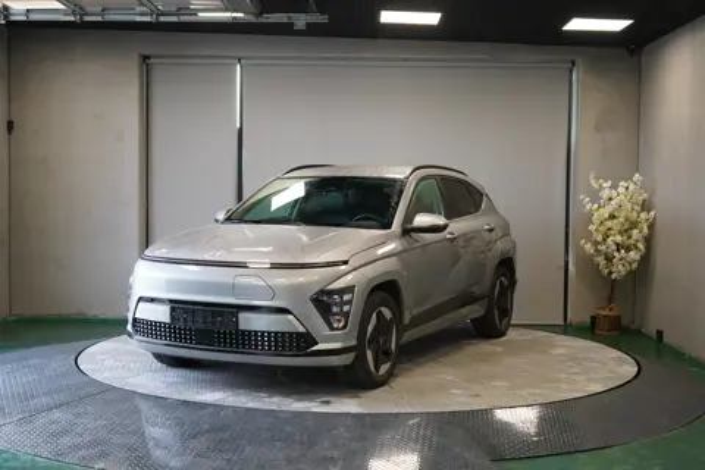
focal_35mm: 48
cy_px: 235
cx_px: 352
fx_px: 940
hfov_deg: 41.1
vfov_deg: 28.1
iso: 1600
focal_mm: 48
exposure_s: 1/160
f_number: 4.5
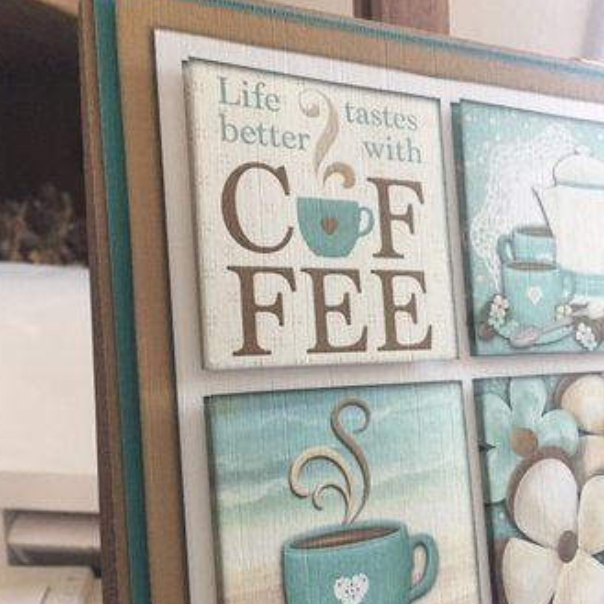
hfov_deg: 47.2
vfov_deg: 46.9
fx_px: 691
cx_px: 296
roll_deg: -3.2
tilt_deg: -13.5
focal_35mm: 35
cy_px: 367
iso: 200
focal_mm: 4.15
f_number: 2.2
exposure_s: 1/33
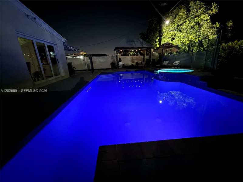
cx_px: 122
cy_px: 91
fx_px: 98
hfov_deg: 102.1
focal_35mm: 14
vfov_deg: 85.7
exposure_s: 1/12
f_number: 2.2
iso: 1600
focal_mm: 2.22
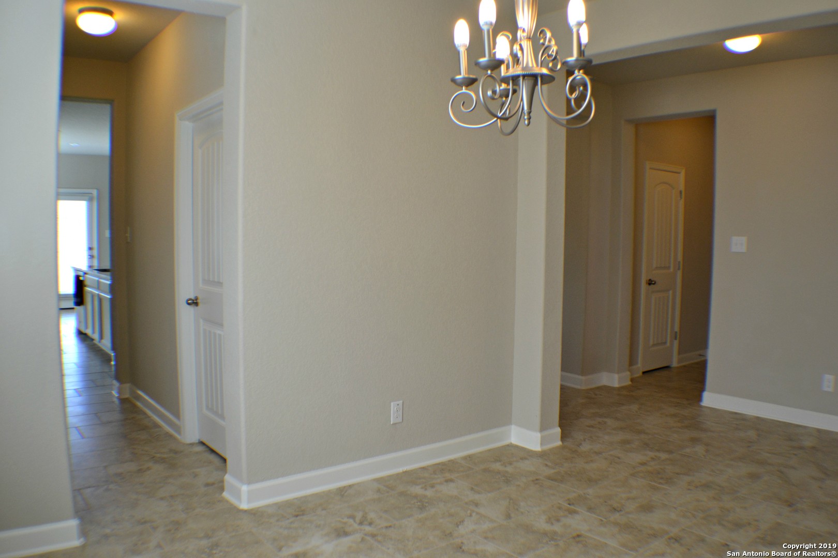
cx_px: 419
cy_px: 279
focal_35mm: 33
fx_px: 768
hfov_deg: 57.2
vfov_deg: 40.0
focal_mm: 22
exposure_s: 1/80
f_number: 4.5
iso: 400
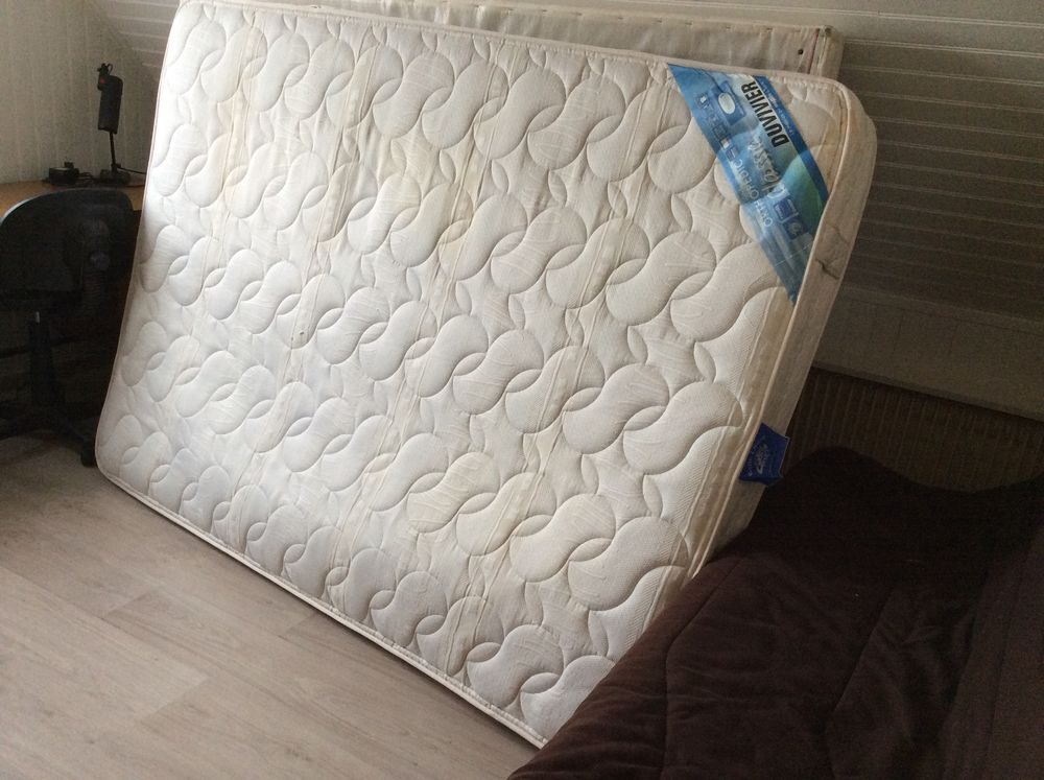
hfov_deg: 56.9
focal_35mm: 32
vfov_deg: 44.1
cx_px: 522
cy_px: 390
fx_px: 964
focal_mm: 3.3
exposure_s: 1/25
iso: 125
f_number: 2.4
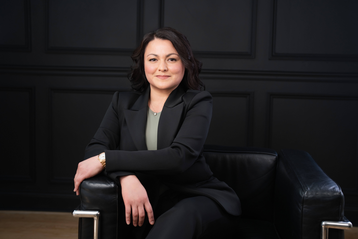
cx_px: 179
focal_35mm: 50
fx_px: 497
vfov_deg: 27.0
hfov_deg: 39.6
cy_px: 120
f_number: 2.8
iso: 250
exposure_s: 1/80
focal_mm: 50
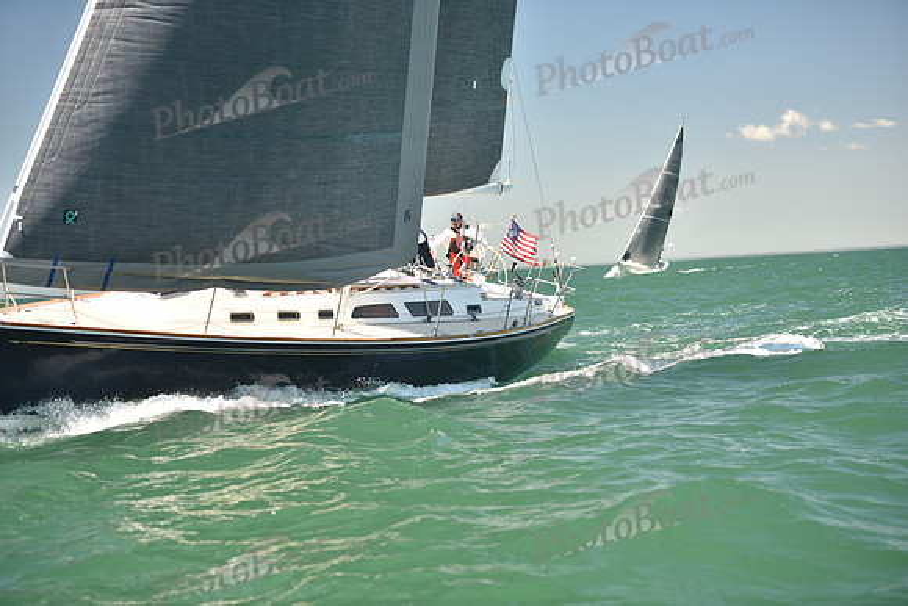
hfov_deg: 28.8
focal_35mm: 70
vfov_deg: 19.5
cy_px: 303
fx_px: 1766
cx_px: 454
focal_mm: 70
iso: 250
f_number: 2.8
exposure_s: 1/800
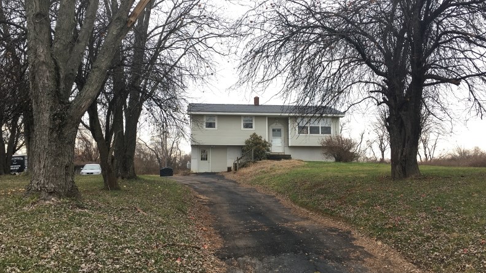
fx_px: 412
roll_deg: -0.6
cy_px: 135
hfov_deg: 61.0
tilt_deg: +9.0
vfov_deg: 36.7
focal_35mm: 32
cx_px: 245
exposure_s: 1/120
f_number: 2.2
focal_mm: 4.15
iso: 32
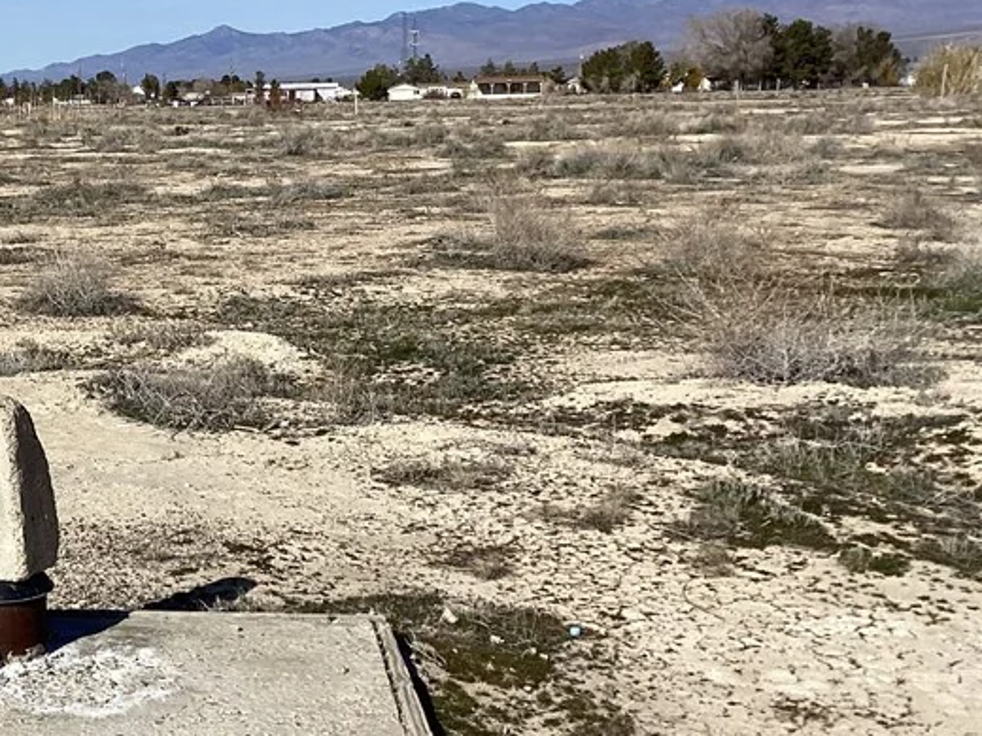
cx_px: 108
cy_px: 374
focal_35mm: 61
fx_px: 1730
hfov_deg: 30.4
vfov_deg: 24.0
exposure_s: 1/2915
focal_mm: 3.3
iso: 25
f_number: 2.4
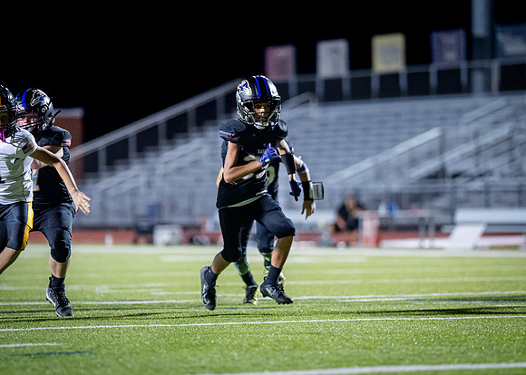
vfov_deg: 6.8
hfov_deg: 9.5
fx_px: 3163
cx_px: 270
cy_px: 189
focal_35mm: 212
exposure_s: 1/1250
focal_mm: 135
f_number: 1.8
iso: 3200
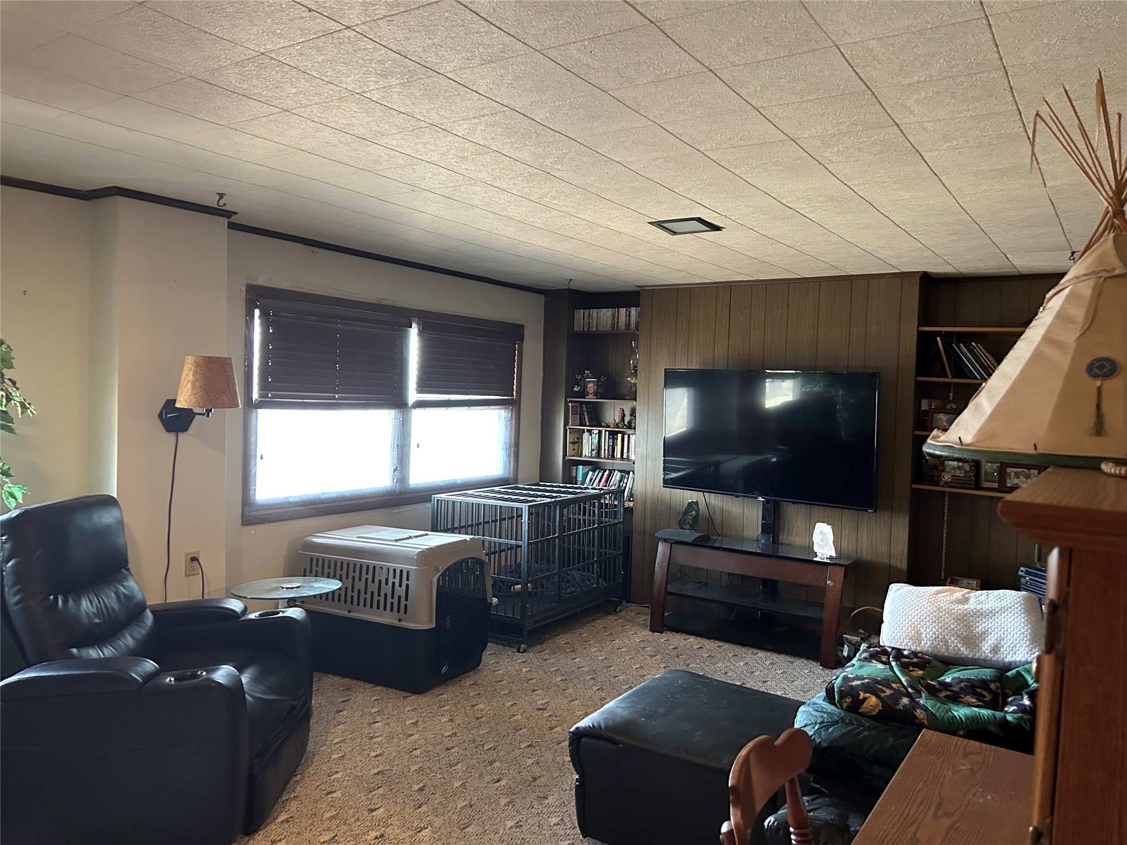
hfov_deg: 67.3
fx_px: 846
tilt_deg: -1.7
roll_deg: -1.7
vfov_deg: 53.1
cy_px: 422
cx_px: 564
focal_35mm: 26
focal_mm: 5.7
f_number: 1.5
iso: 500
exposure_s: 1/40
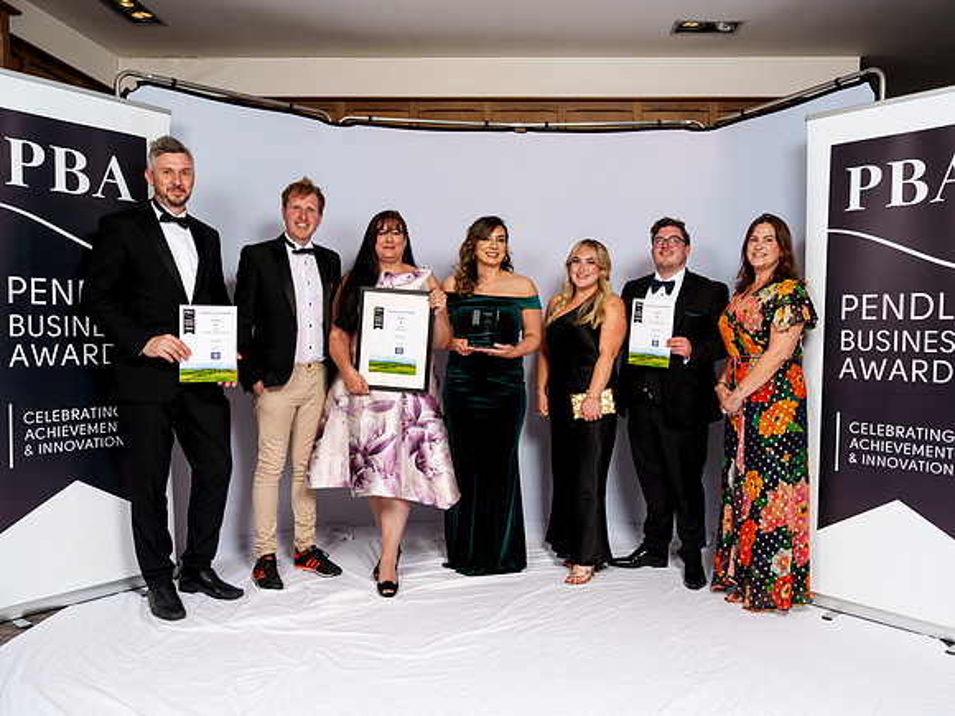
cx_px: 497
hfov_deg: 63.1
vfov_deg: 49.5
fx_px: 777
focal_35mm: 28
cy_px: 358
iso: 100
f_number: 8
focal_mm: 26
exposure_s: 1/125
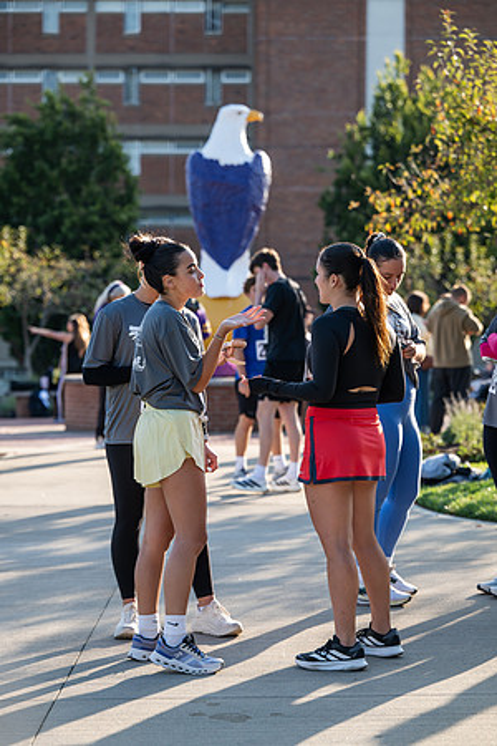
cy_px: 373
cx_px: 248
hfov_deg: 14.7
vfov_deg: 21.9
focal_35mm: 93
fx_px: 1926
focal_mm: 93
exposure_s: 1/400
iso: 125
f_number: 3.5
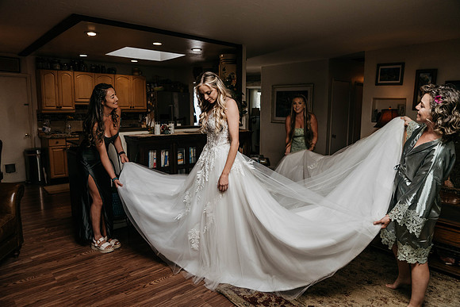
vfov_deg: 53.2
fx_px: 307
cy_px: 154
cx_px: 230
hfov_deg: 73.7
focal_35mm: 24
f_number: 2.8
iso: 1000
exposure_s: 1/1000
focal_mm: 24
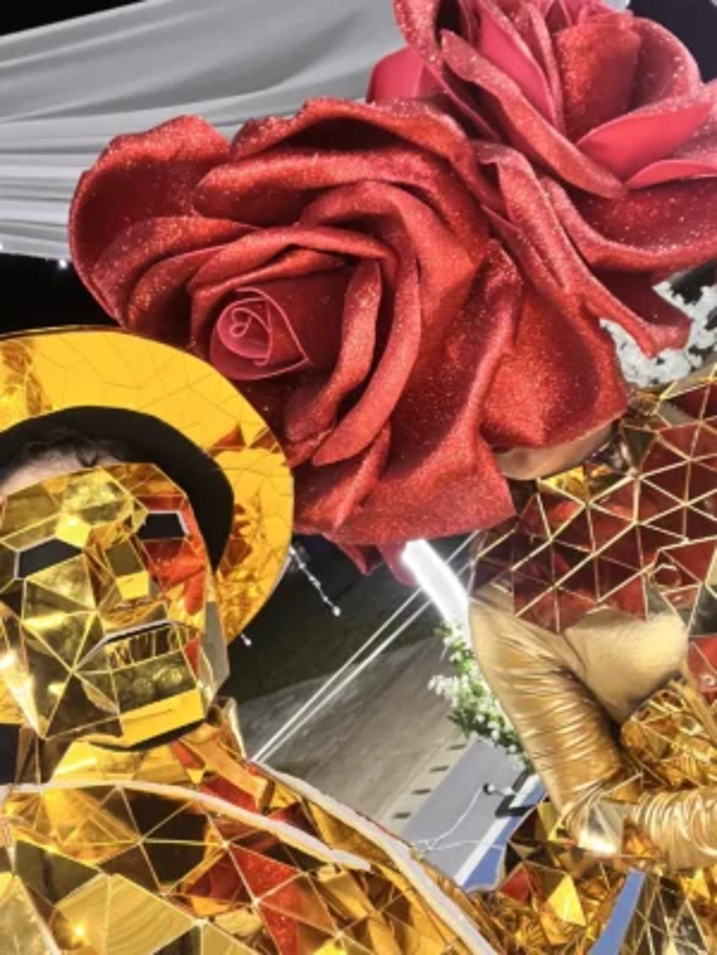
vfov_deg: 60.0
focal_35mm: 30
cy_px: 478
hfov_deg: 46.8
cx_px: 358
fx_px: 829
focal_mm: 2.71
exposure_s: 1/40
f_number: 2.2
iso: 250
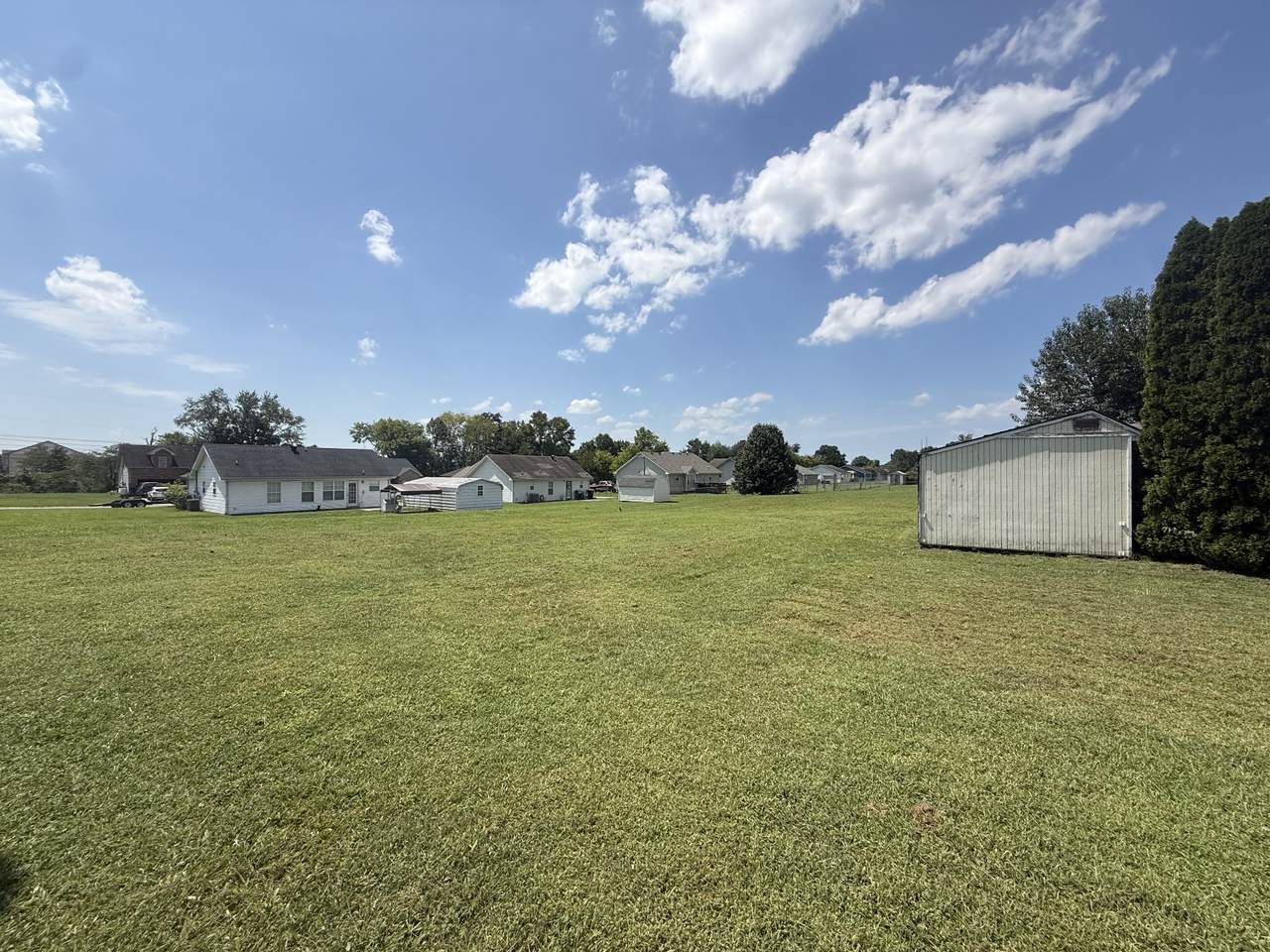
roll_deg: +0.4
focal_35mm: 14
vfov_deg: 85.7
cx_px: 635
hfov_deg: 102.1
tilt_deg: +1.4
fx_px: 514
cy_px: 476
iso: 50
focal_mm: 2.22
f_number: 2.2
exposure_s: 1/3125
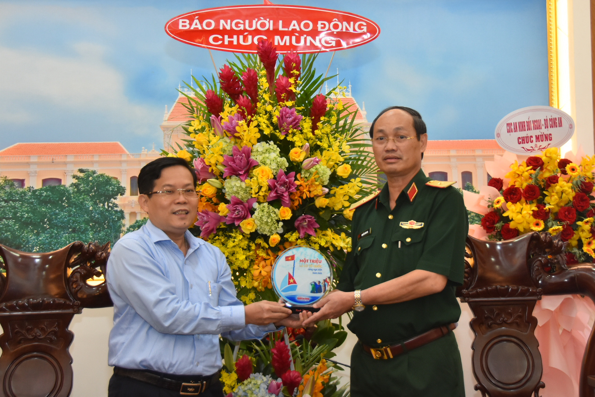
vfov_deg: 25.1
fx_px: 892
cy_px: 198
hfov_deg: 36.9
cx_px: 298
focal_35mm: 54
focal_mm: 36
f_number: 4.2
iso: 800
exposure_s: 1/125
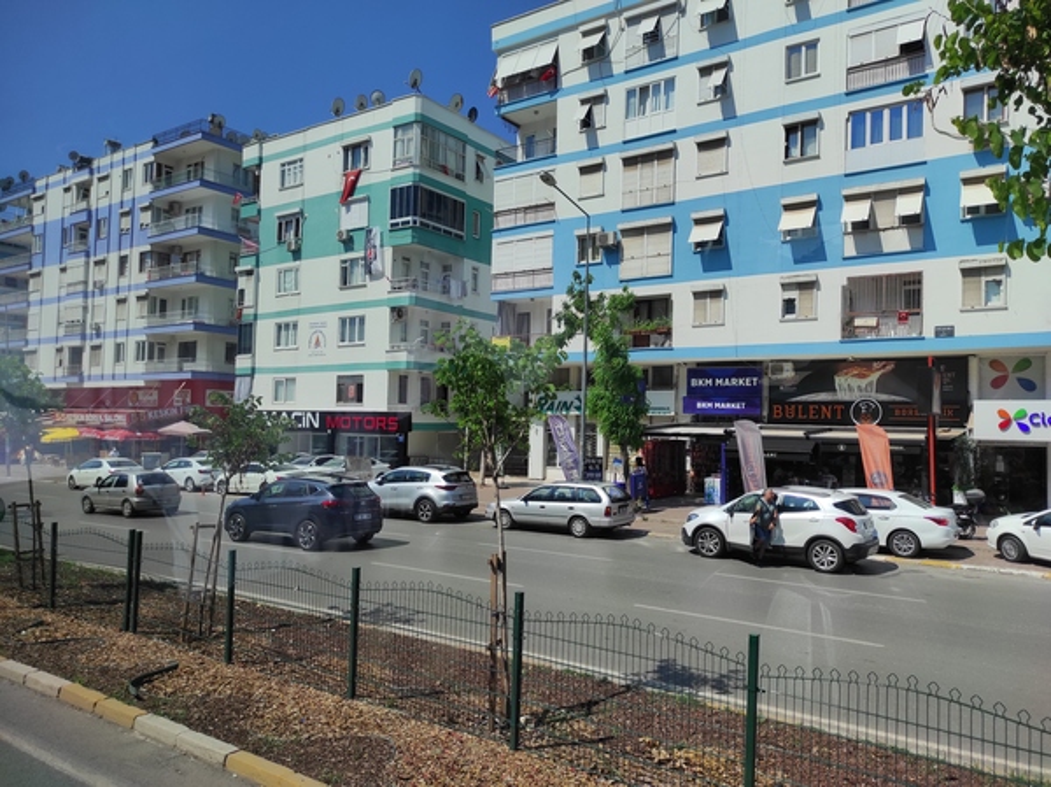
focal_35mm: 25
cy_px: 394
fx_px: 758
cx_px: 526
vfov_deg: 54.8
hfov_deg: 69.4
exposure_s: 1/563
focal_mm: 5.43
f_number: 1.89
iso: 100
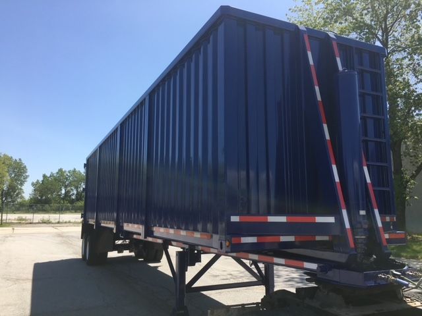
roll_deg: -0.7
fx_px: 354
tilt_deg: +8.9
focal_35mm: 29
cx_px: 211
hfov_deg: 61.7
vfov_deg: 48.2
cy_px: 158
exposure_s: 1/1451
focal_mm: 4.15
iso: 25
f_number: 2.2
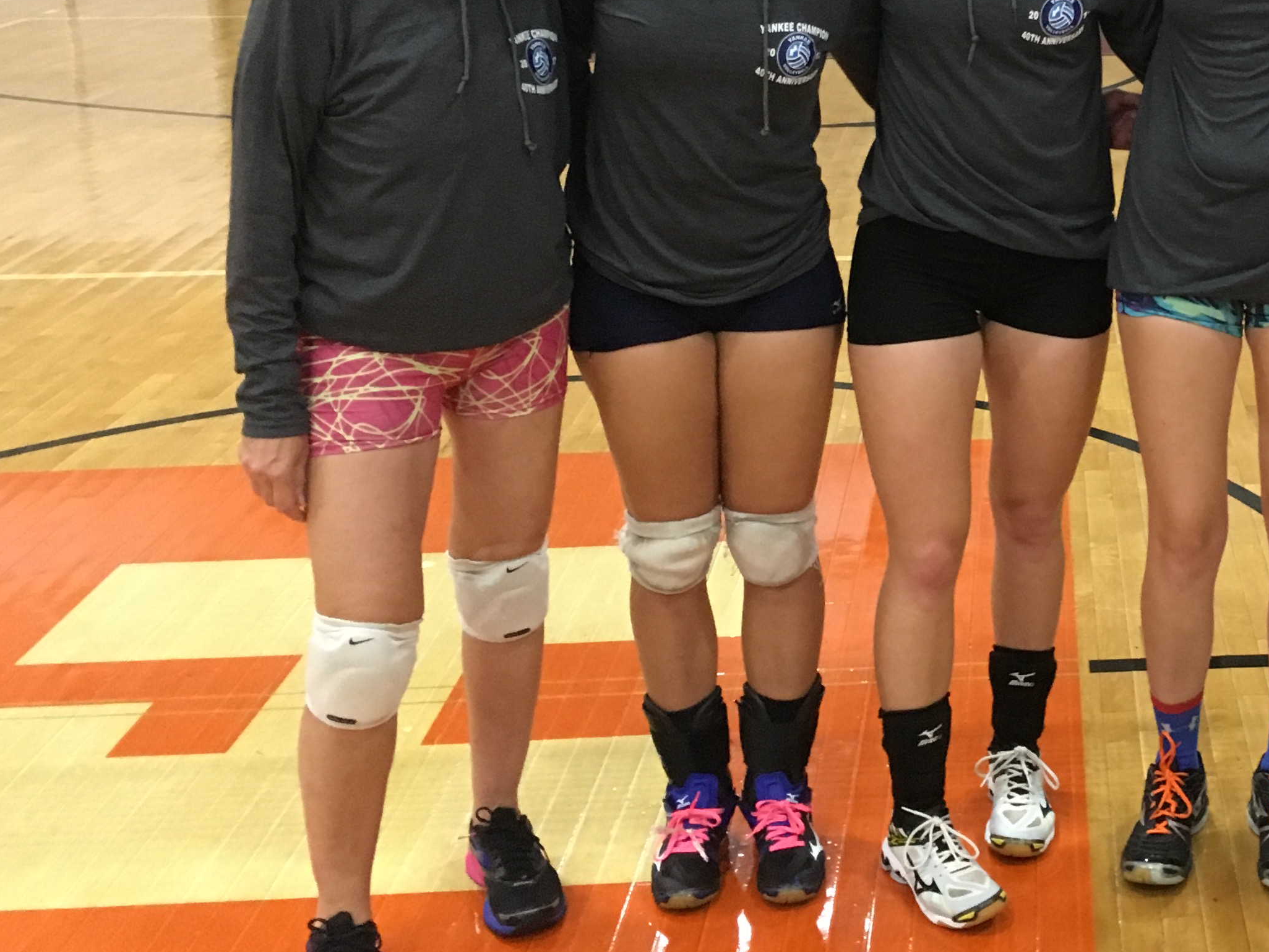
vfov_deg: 25.3
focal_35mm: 57
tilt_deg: -12.9
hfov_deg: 32.0
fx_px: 2090
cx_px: 1166
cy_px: 219
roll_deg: +0.2
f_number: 2.2
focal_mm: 4.15
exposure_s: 1/15
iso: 200
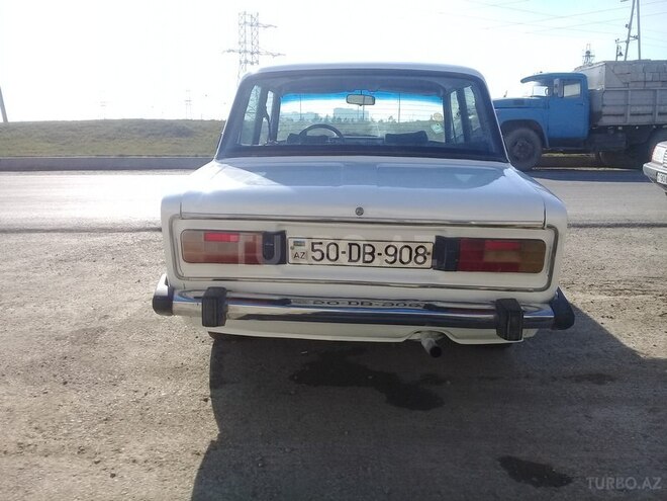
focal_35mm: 31
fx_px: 597
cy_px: 250
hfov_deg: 58.4
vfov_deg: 45.4
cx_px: 334
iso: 50
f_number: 2.2
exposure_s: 1/1391
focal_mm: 3.3
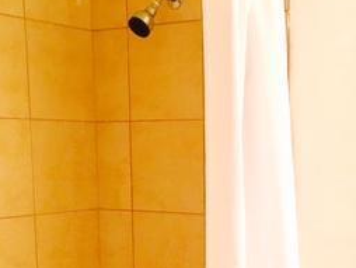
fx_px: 751
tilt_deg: -10.1
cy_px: 276
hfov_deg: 26.5
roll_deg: -0.1
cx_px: 245
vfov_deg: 19.5
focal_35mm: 73
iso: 80
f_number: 2.2
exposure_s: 1/30
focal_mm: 4.15
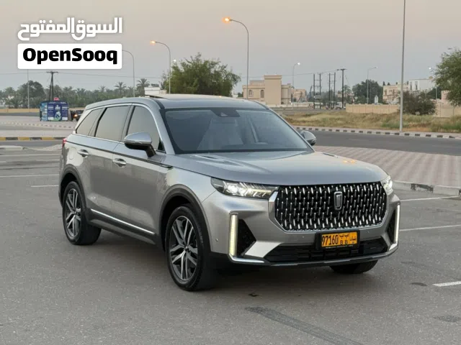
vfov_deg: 30.3
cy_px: 172
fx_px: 639
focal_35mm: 48
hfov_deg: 39.7
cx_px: 230
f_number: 1.78
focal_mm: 6.76
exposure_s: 1/100
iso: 125
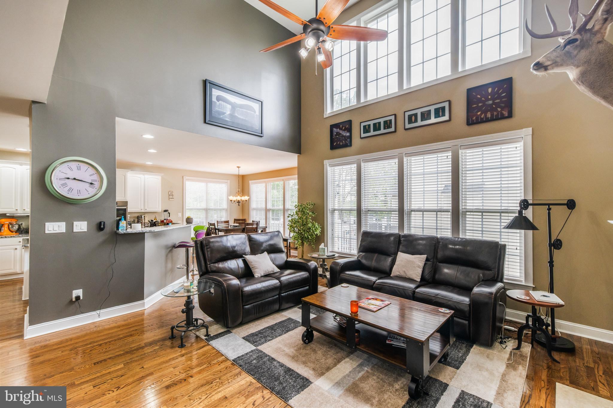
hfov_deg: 100.4
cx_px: 306
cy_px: 204
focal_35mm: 15
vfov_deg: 77.3
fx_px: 255
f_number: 5.6
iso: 1000
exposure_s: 1/50
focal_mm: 15
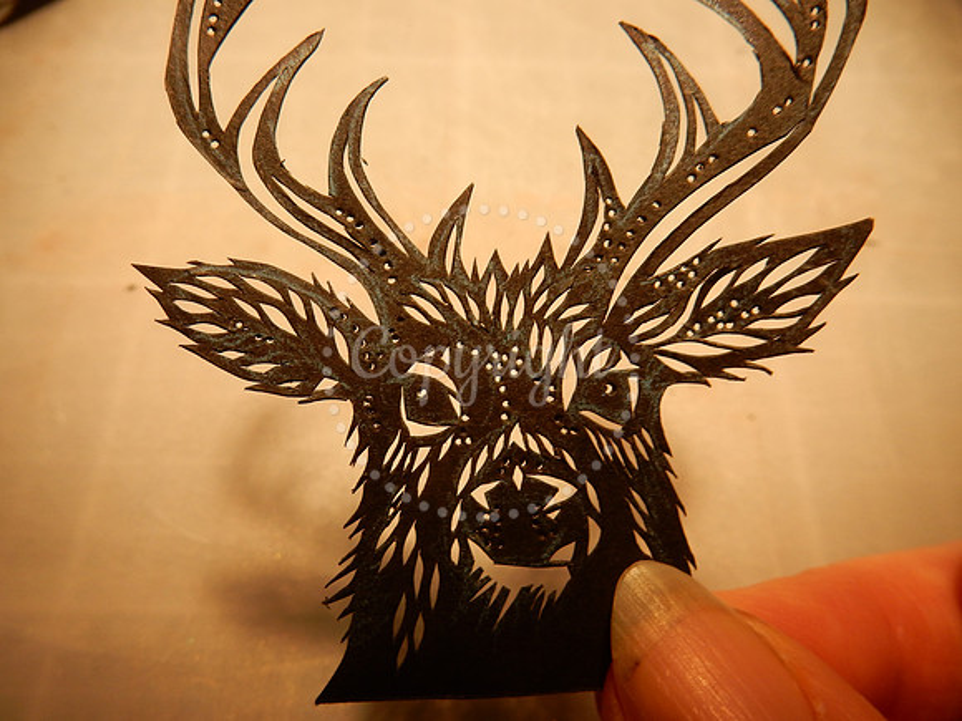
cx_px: 481
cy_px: 360
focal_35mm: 25
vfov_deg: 54.9
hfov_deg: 69.4
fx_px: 695
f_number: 3.7
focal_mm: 4.5
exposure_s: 1/100
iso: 125
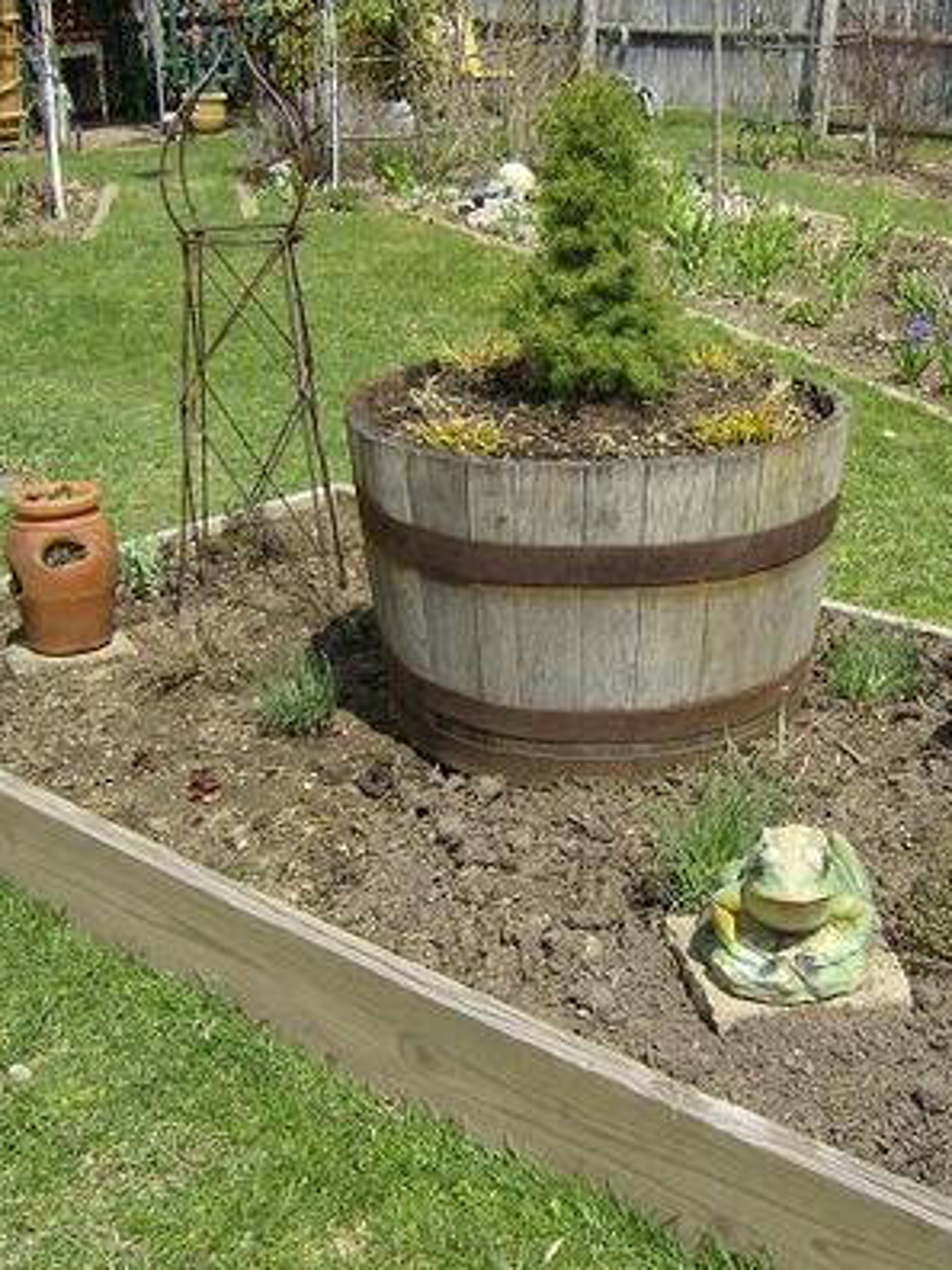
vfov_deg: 38.9
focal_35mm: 49
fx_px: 1797
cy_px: 638
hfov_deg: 29.3
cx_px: 705
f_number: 4.7
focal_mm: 6
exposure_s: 1/450
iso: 100
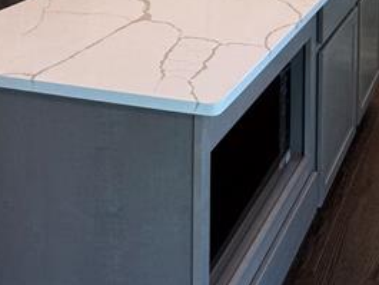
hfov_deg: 32.6
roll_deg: -0.7
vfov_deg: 20.9
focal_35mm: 54
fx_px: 591
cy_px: -192
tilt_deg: -1.1
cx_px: 380
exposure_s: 1/120
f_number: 2.2
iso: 160
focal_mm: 2.22
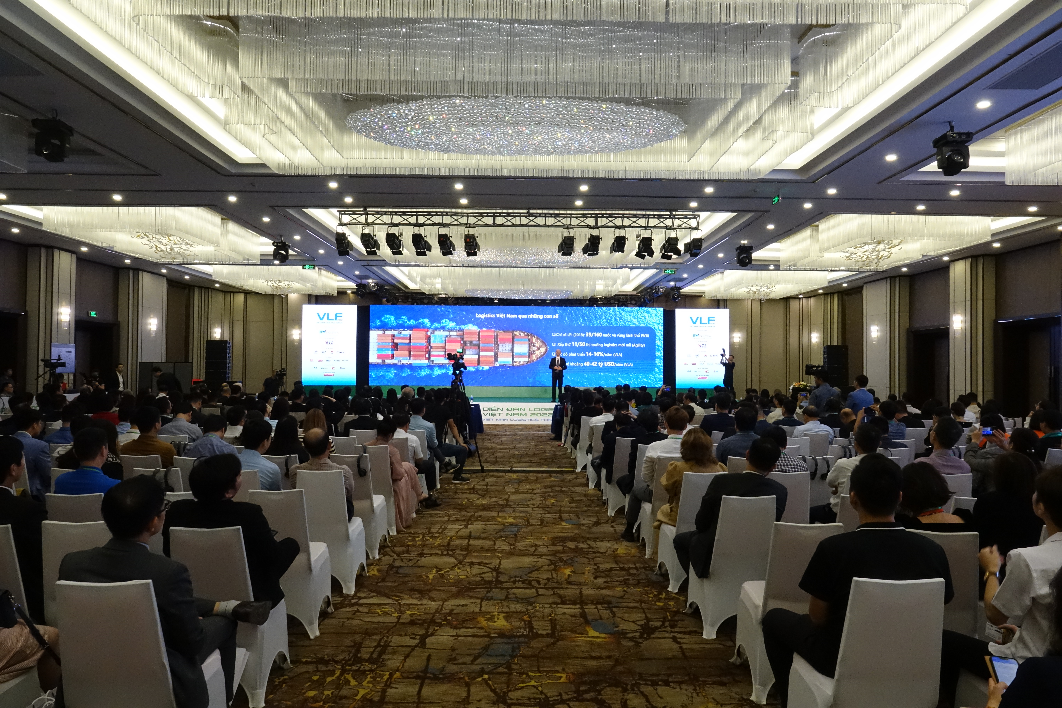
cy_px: 354
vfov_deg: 53.1
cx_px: 531
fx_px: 708
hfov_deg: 73.7
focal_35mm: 24
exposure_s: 1/100
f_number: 6.3
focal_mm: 8.8
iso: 1600
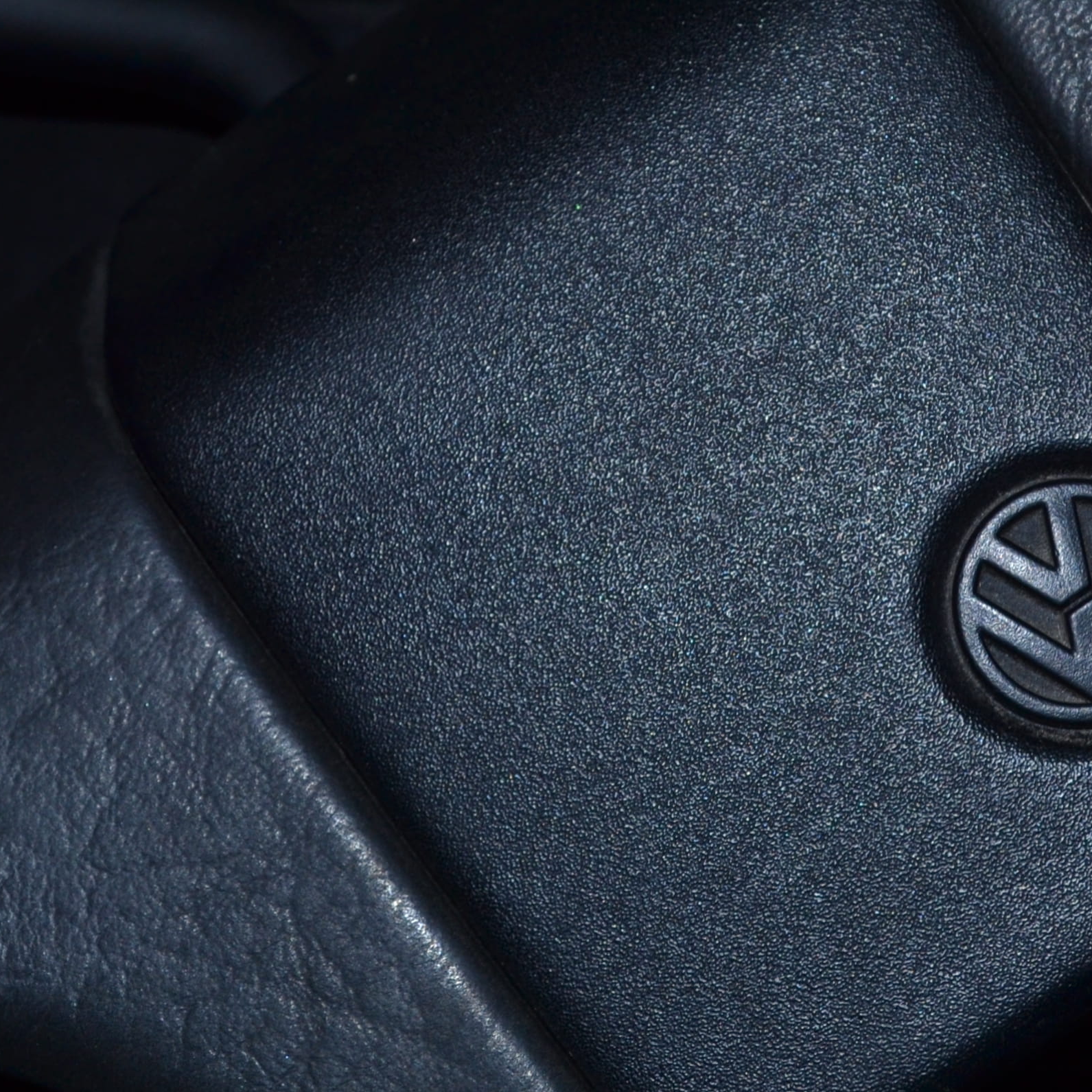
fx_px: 3426
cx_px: 684
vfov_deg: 17.9
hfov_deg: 18.1
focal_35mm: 96
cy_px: 143
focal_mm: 26
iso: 200
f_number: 6.3
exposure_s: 1/200
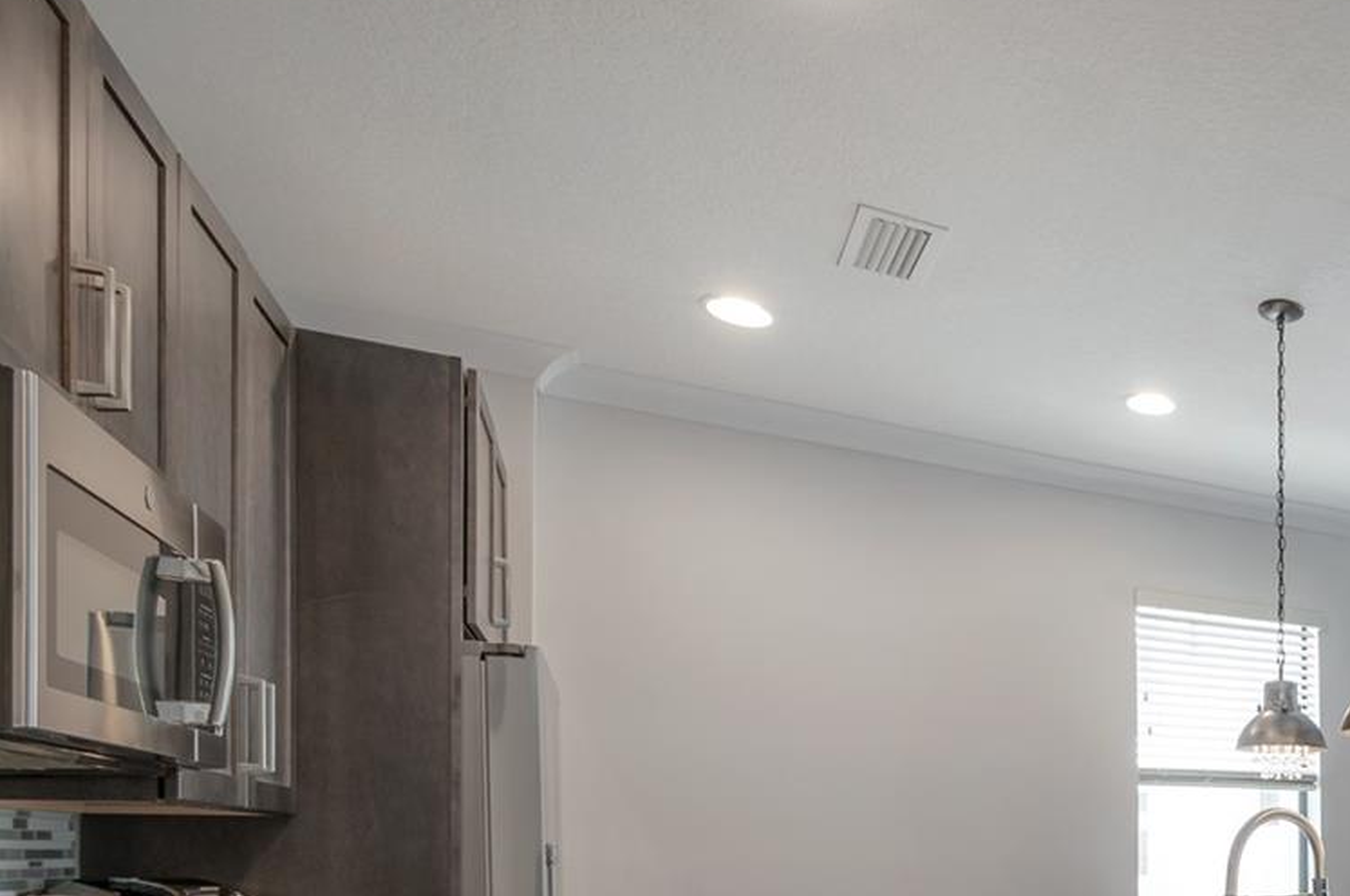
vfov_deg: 38.4
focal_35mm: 30
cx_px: 1415
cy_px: 904
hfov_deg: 48.2
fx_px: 1124
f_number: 10
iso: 320
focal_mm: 14
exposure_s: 1/30
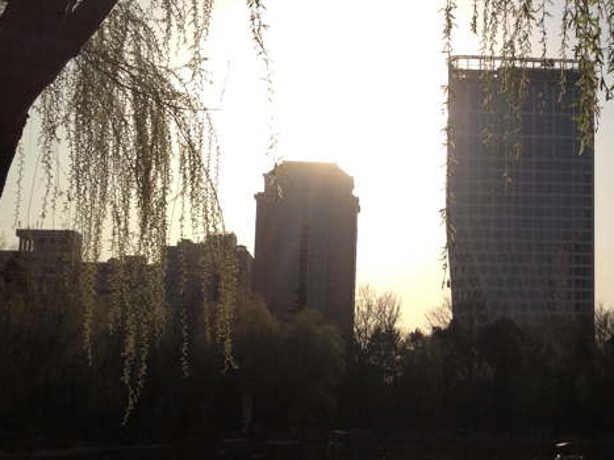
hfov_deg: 25.2
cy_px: 217
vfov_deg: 19.6
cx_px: 546
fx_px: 1330
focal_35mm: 75
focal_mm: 4.28
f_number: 2.4
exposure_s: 1/4255
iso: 64
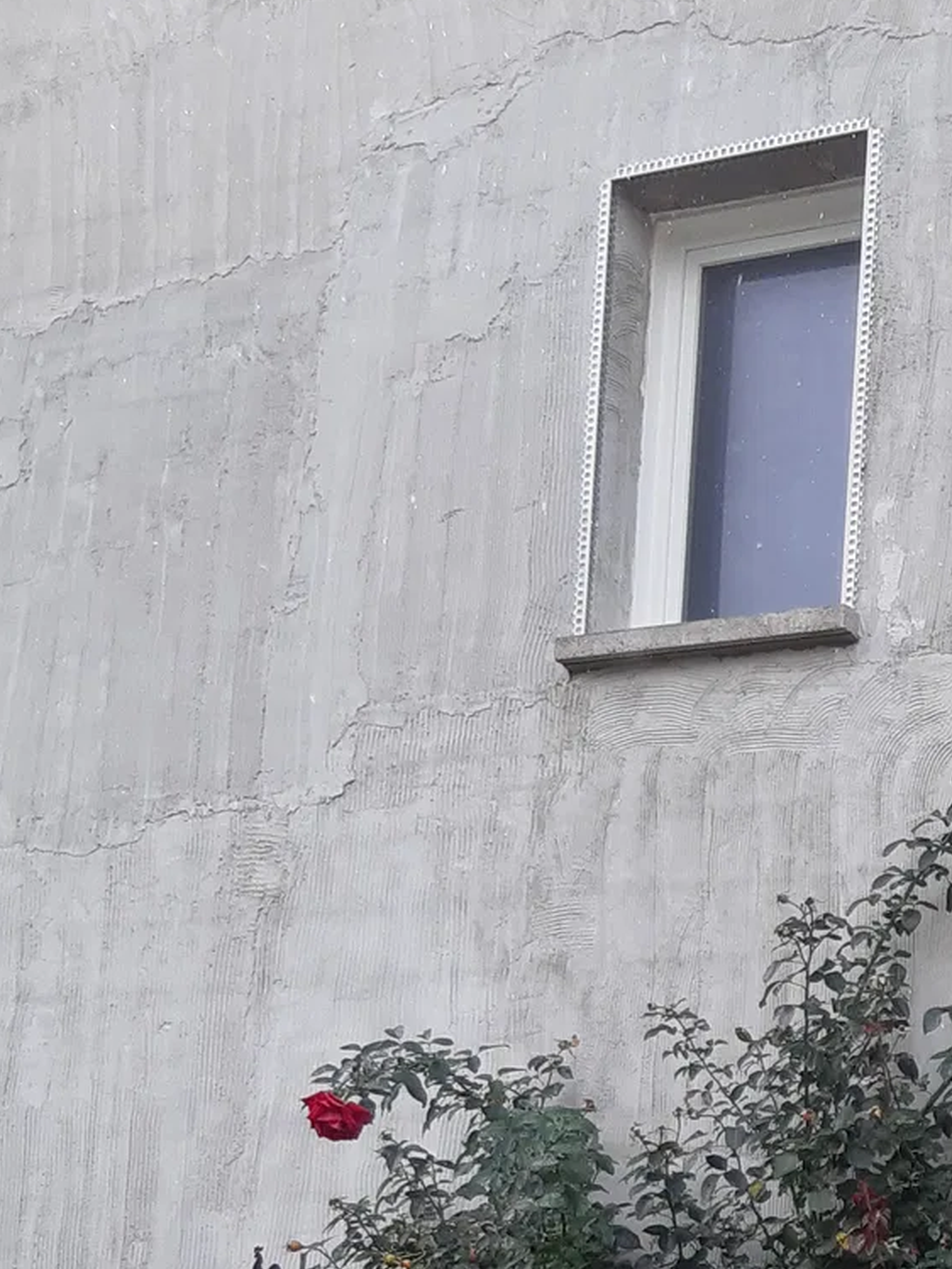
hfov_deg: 18.3
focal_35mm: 74
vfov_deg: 24.6
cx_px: 1291
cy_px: 1388
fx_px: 2713
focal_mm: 3.93
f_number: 1.7
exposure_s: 1/682
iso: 40
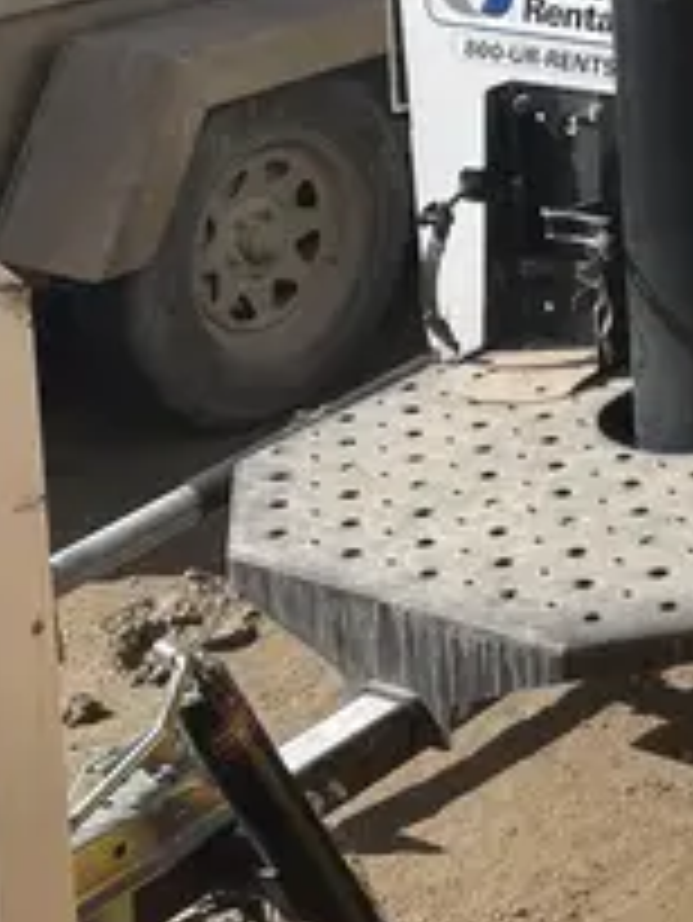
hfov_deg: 15.0
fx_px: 2480
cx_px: 963
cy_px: -70
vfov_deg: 20.2
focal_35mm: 93
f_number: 1.6
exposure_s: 1/4000
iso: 32
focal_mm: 4.2
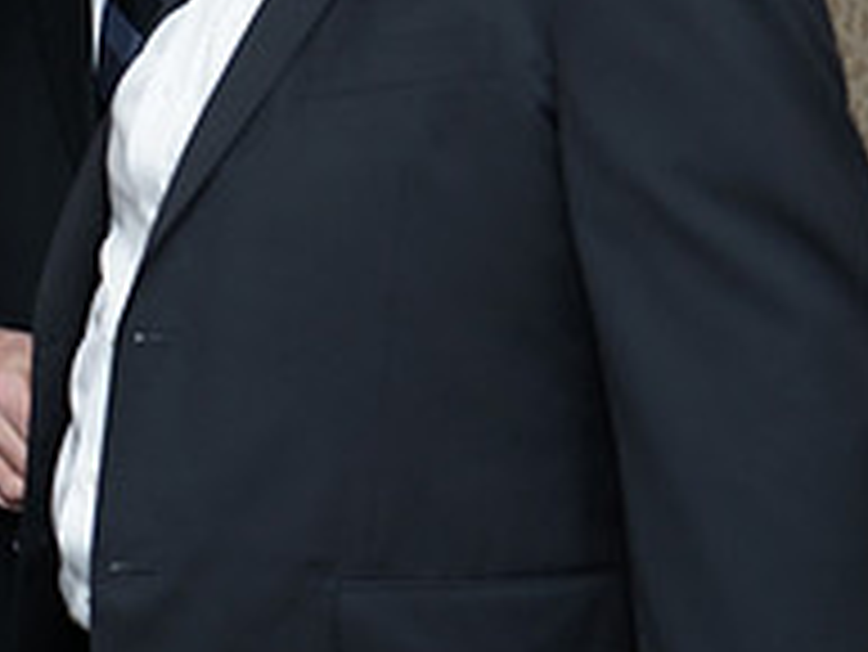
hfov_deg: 14.2
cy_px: -151
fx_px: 3337
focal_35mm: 133
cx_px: -261
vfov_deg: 10.9
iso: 640
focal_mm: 46
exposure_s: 1/125
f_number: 5.6
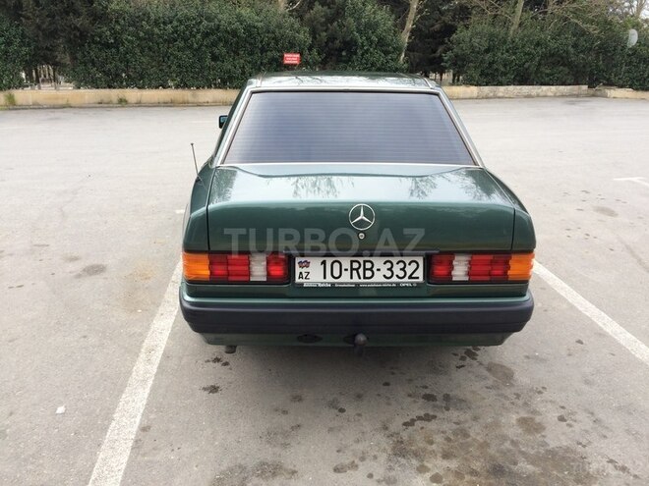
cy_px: 243
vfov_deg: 48.2
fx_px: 544
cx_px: 324
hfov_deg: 61.7
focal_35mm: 29
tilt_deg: -19.3
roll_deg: -1.6
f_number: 2.2
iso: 32
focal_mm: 4.15
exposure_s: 1/100
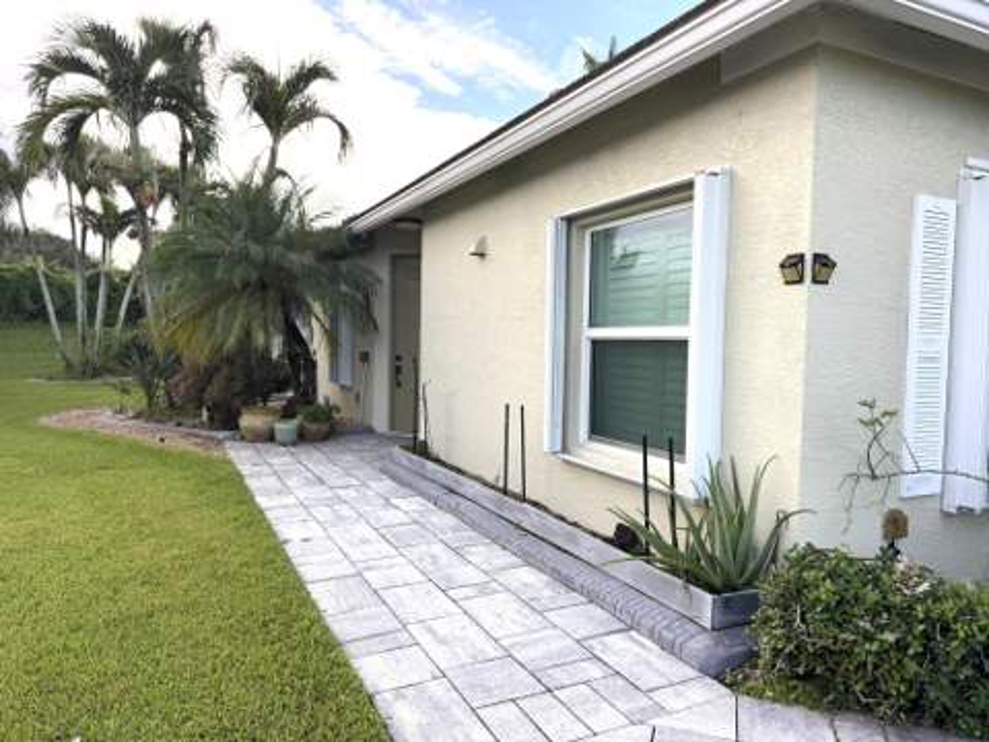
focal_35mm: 24
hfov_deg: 71.6
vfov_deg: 56.8
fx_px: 686
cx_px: 494
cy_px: 371
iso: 100
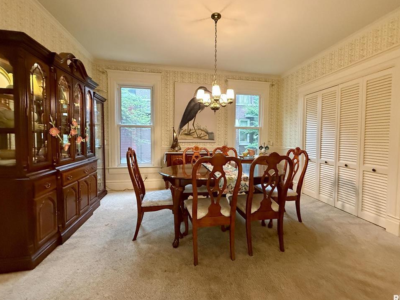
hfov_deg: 98.1
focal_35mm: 15
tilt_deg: -0.1
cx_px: 211
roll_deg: -0.2
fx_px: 173
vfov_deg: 81.7
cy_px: 145
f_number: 2.2
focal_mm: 2.22
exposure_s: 1/60
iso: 640
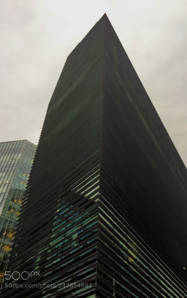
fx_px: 253
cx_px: 106
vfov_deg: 61.2
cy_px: 150
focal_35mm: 31
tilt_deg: +50.7
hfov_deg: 40.5
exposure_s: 1/60
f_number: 2.2
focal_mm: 4.15
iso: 40
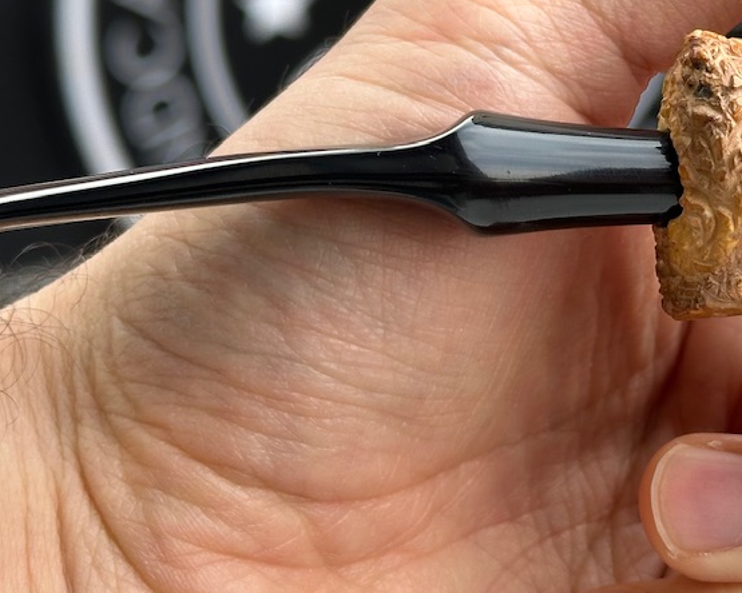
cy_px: 138
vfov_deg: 14.2
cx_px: 659
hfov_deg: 17.5
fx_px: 2372
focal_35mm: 108
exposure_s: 1/380
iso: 64
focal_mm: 6.86
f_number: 1.78
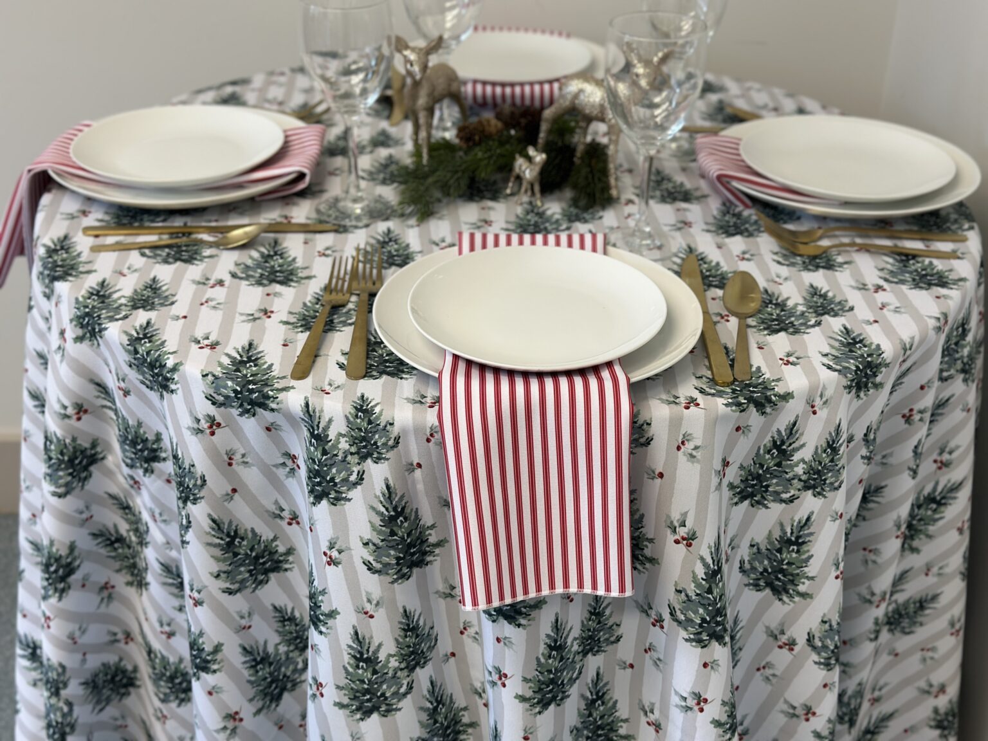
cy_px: 370
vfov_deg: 30.3
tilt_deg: -28.8
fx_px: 1370
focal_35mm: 48
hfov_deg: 39.7
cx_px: 494
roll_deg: -0.4
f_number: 1.78
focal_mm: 6.86
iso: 64
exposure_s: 1/120
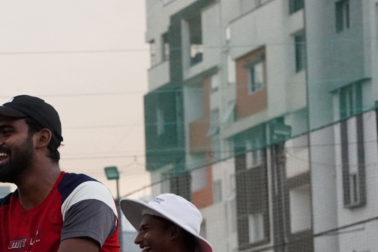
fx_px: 2187
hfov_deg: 9.8
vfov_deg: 6.6
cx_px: -33
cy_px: 232
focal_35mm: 208
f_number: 5.6
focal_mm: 55
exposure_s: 1/1000
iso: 6400
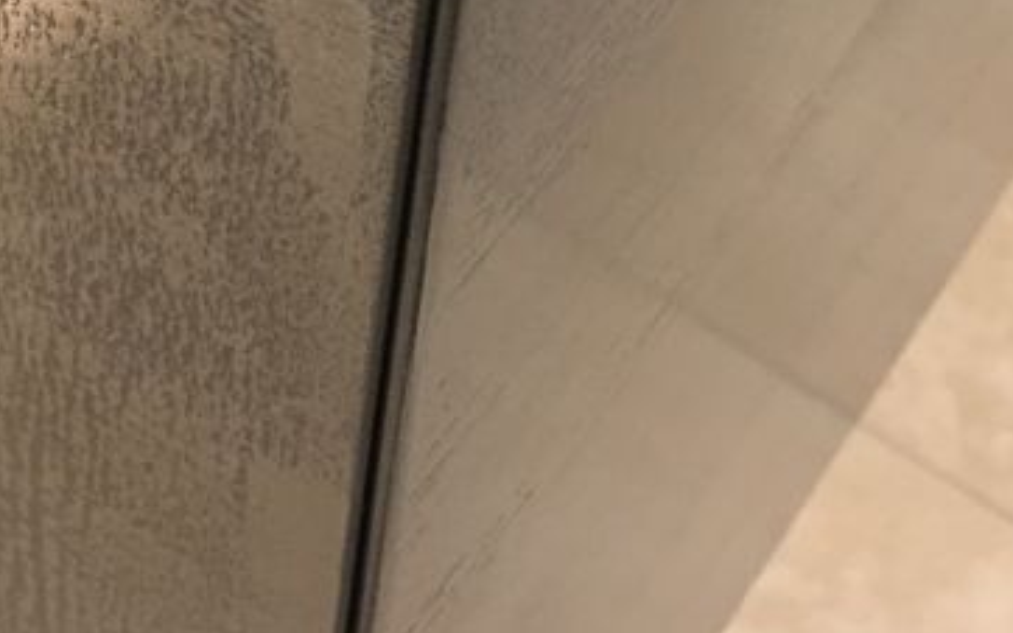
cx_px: 353
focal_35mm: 85
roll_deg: -4.4
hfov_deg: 24.3
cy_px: -325
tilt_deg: -42.0
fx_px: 2346
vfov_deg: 14.3
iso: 160
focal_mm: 4.15
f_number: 2.2
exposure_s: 1/33
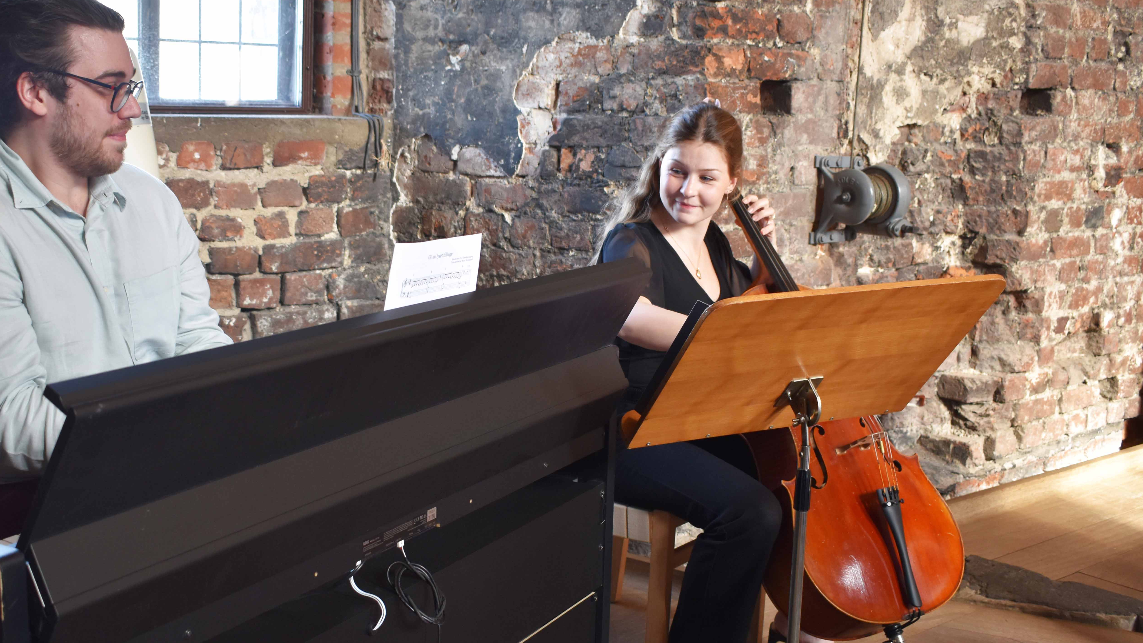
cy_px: 310
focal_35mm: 45
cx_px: 476
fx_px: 1364
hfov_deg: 45.3
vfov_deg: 26.5
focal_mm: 24
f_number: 4
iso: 560
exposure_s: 1/60
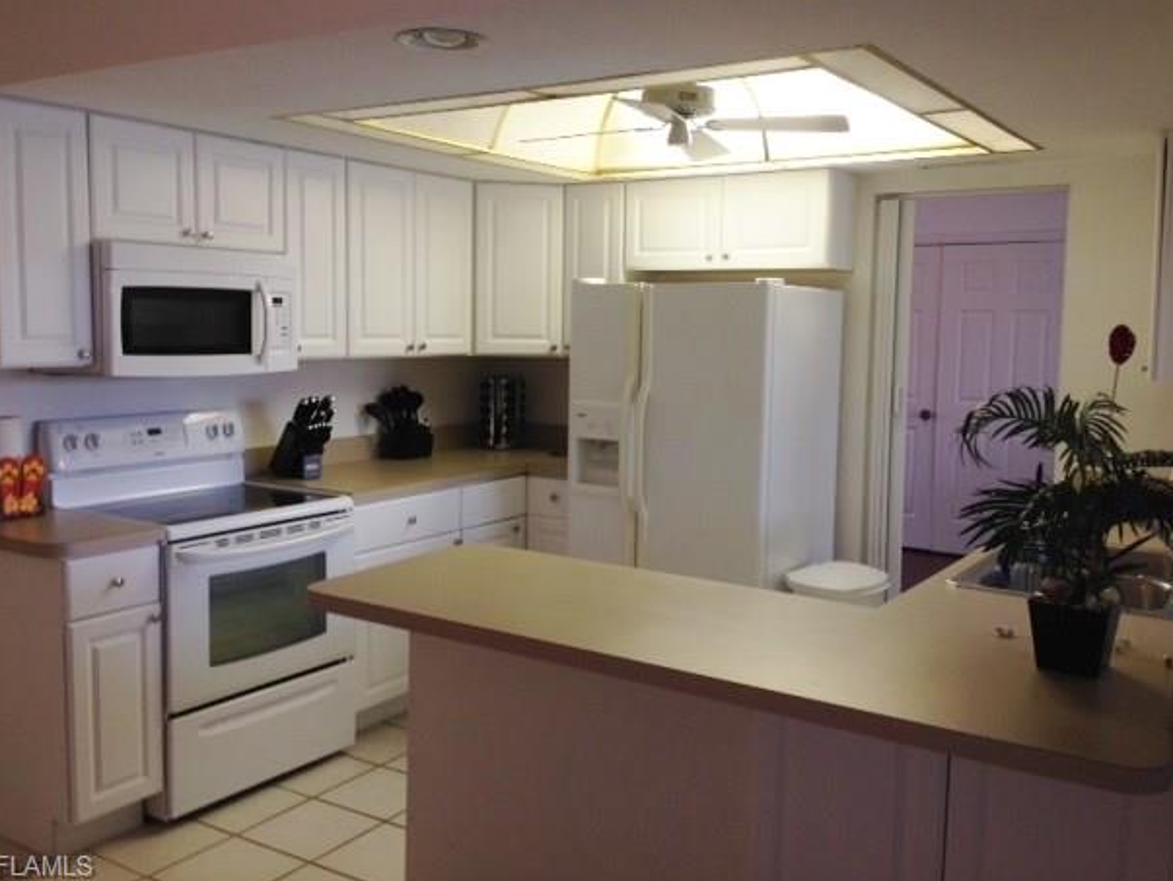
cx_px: 572
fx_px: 1187
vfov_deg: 40.7
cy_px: 418
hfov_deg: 52.6
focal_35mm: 35
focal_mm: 4.12
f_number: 2.4
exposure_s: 1/23
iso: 50
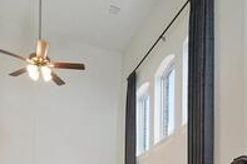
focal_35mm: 52
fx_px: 356
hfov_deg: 37.1
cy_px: 243
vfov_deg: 21.8
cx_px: 191
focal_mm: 16
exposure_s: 1.6
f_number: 9
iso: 200
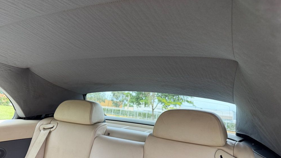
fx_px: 201
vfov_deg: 42.8
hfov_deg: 69.9
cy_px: 86
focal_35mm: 27
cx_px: 139
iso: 80
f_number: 1.78
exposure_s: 1/178
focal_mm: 6.76
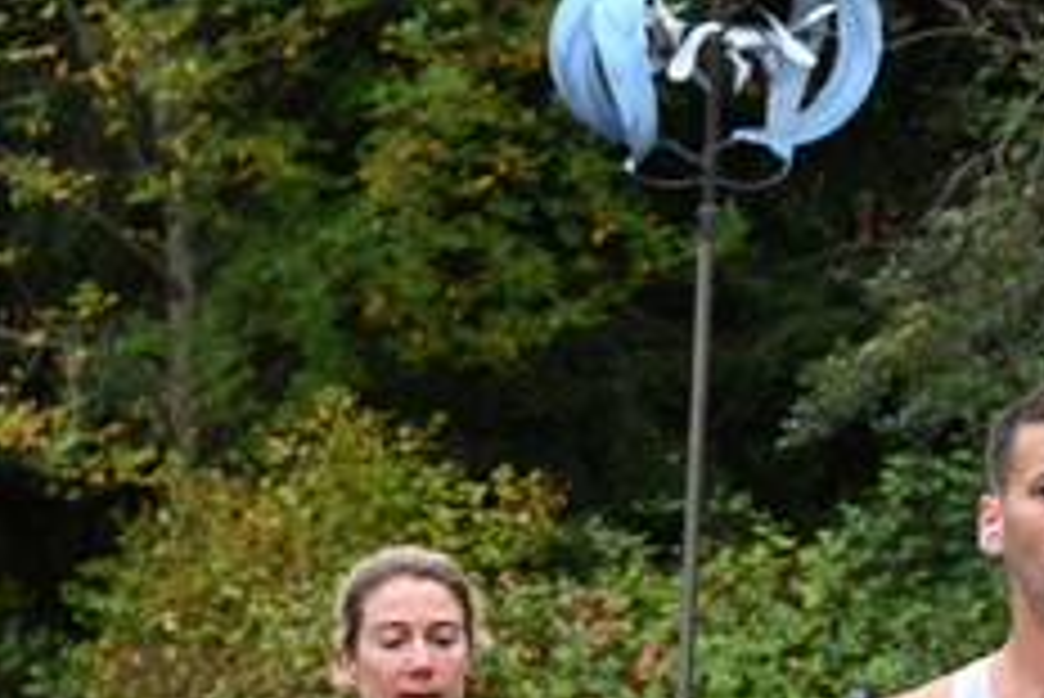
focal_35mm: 218
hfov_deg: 9.4
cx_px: 441
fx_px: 6326
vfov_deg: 6.3
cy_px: 822
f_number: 6.3
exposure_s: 1/125
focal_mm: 92
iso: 500
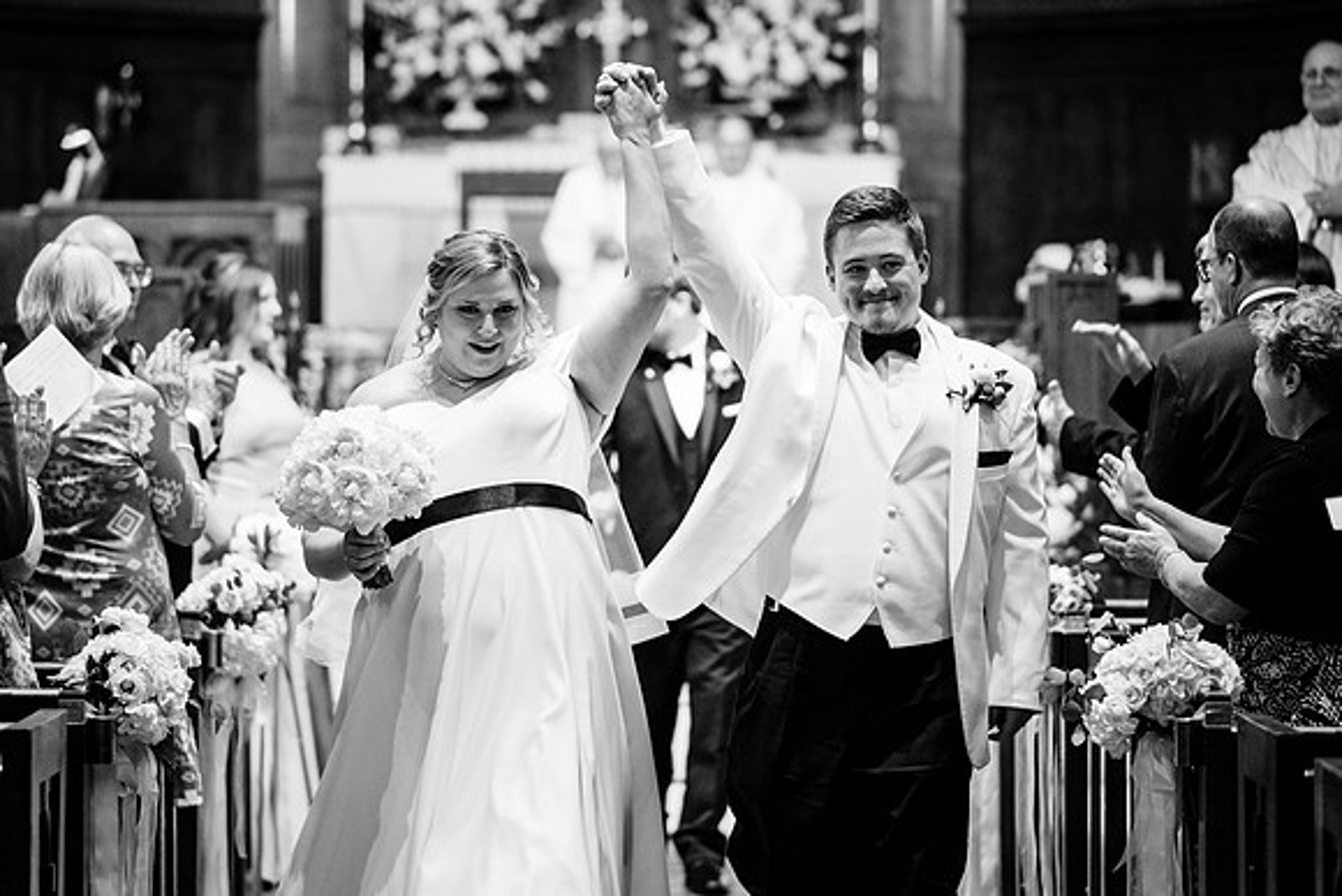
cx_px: 603
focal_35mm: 143
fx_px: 5337
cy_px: 445
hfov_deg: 14.3
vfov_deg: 9.6
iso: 2000
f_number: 2.8
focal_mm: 120
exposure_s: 1/160
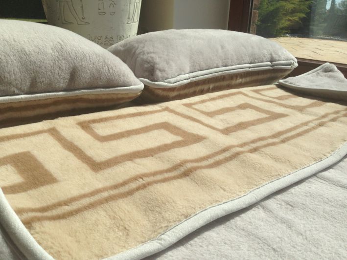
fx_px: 331
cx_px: 174
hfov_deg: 55.3
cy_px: 130
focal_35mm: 33
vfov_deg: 43.0
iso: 50
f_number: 2.4
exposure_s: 1/2169
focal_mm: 4.13
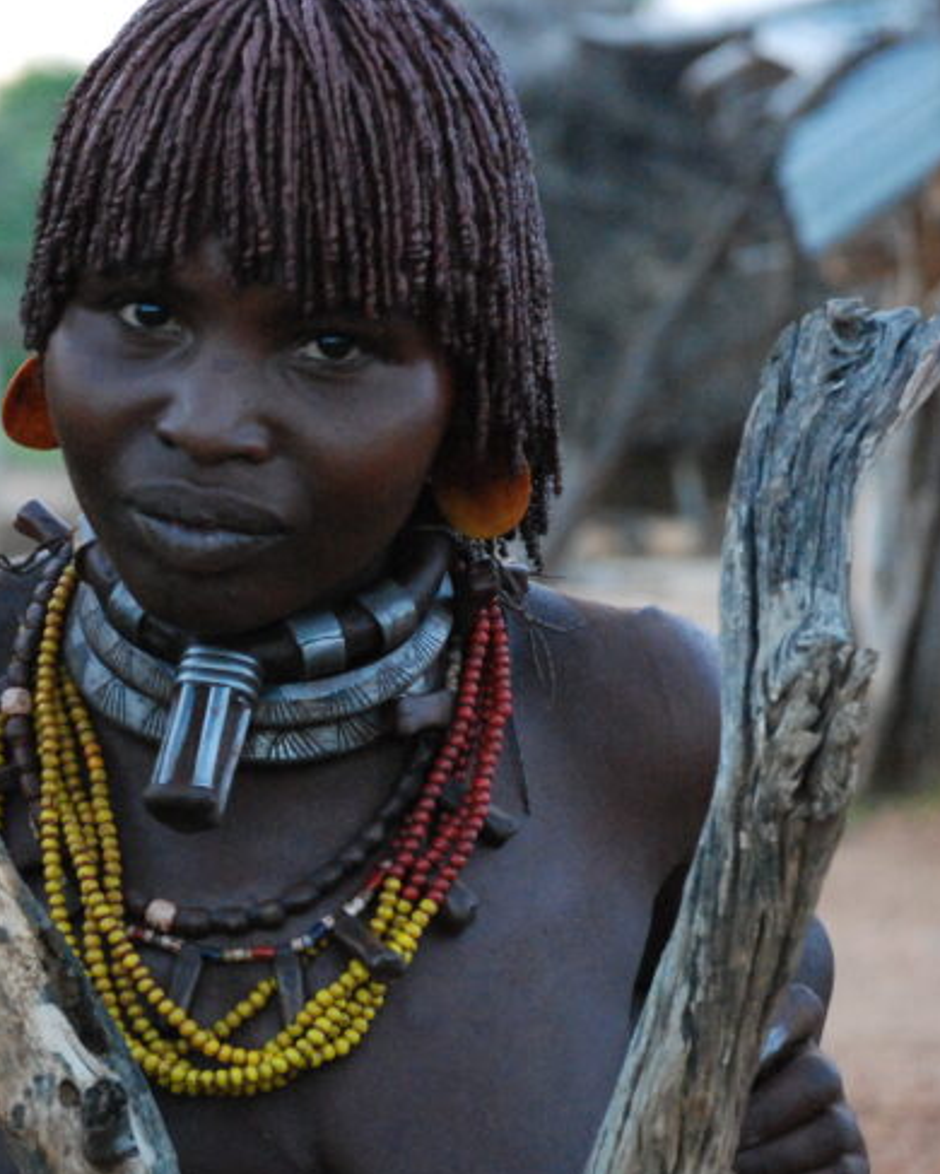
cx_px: 181
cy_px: 664
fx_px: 8237
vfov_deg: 8.2
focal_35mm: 237
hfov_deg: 6.5
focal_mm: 80
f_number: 5.6
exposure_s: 1/160
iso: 1600
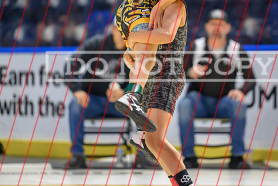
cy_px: 71
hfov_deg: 7.8
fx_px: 2041
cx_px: 169
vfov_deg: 5.2
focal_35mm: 264
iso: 2800
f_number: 2.8
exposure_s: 1/640
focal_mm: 190
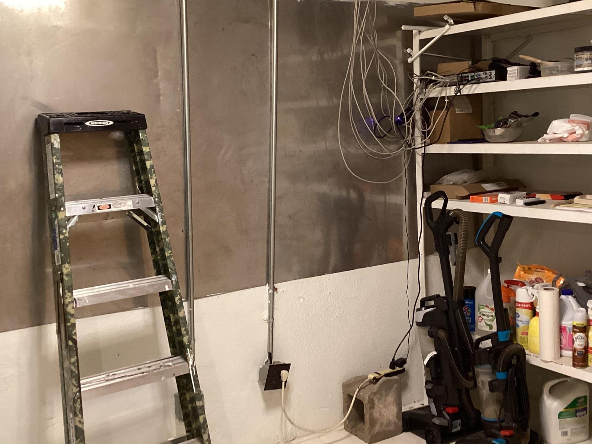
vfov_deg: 34.3
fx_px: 718
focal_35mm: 42
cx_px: 298
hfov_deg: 44.8
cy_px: 211
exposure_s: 1/40
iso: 320
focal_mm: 3.3
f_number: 2.4
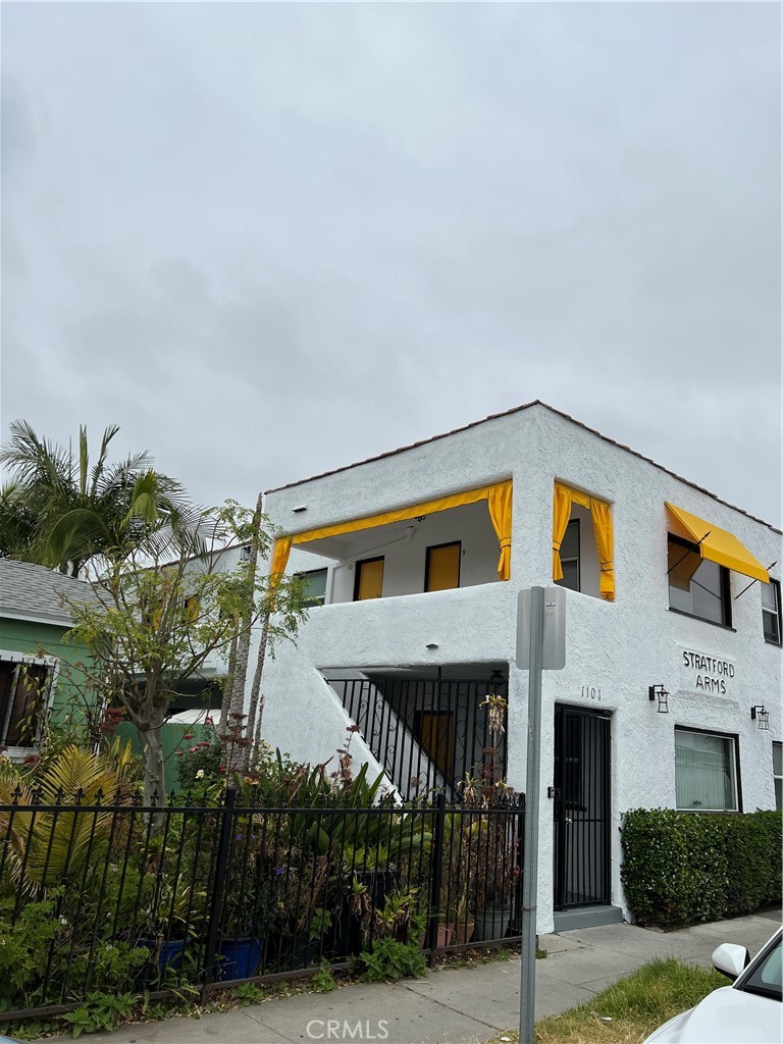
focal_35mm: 26
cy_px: 522
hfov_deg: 53.1
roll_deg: -4.6
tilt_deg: +17.2
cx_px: 392
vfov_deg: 67.3
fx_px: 784
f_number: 1.5
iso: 50
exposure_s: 1/9434
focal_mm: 5.7
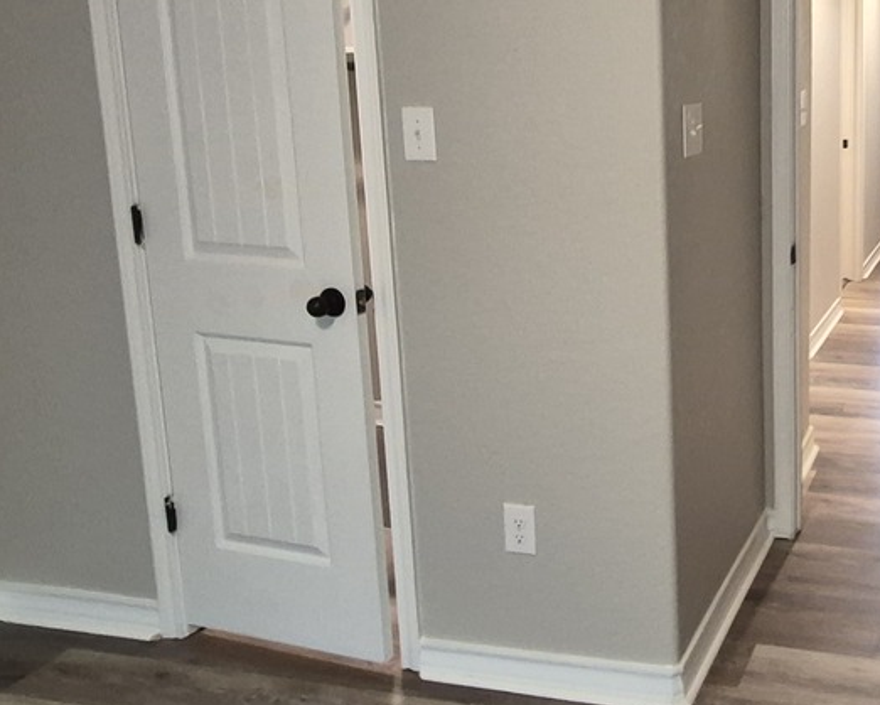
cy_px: 196
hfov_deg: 44.5
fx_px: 912
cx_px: 861
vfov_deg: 41.3
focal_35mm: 35
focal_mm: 1.74
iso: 500
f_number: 2.2
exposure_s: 1/60
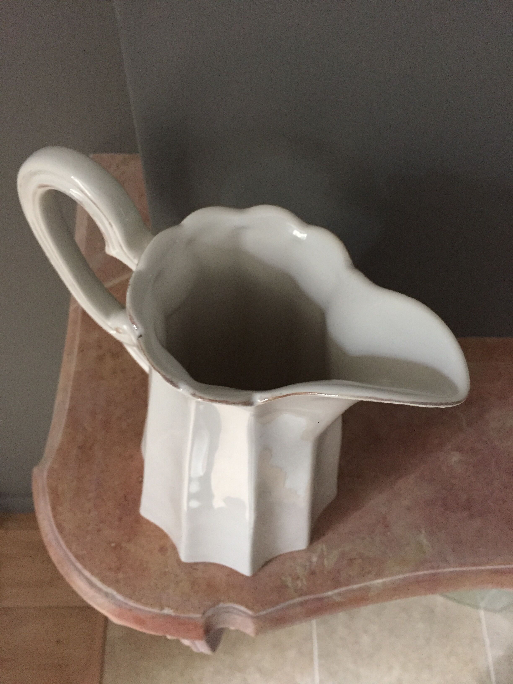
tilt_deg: -58.4
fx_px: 573
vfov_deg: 61.7
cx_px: 256
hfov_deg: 48.2
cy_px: 342
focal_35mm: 29
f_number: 2.2
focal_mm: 4.15
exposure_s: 1/17
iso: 250
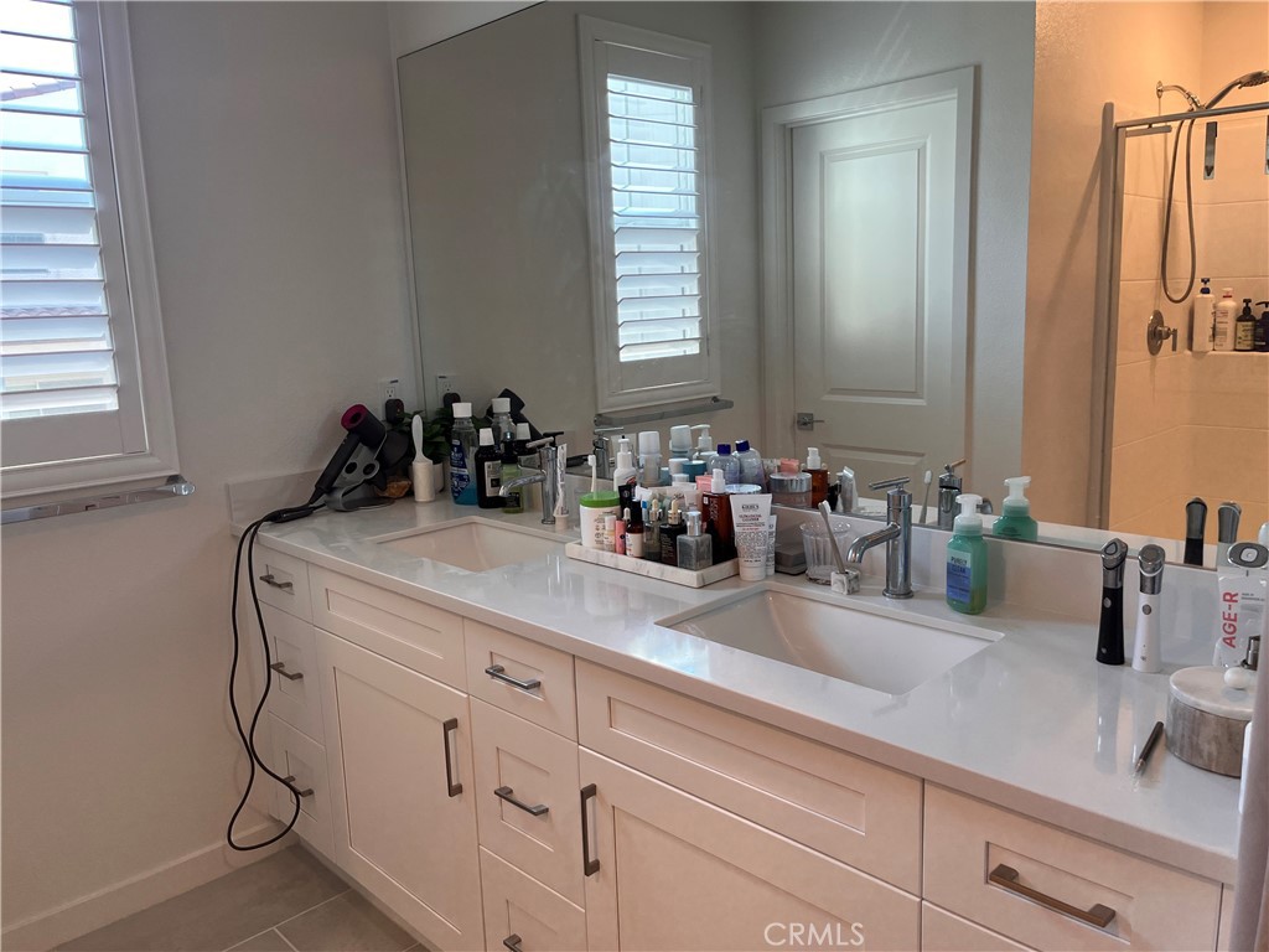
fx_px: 953
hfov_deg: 67.3
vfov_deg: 53.1
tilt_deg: -10.9
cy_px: 476
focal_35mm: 26
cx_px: 634
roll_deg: +2.2
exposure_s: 1/120
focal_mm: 5.1
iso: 100
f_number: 1.6
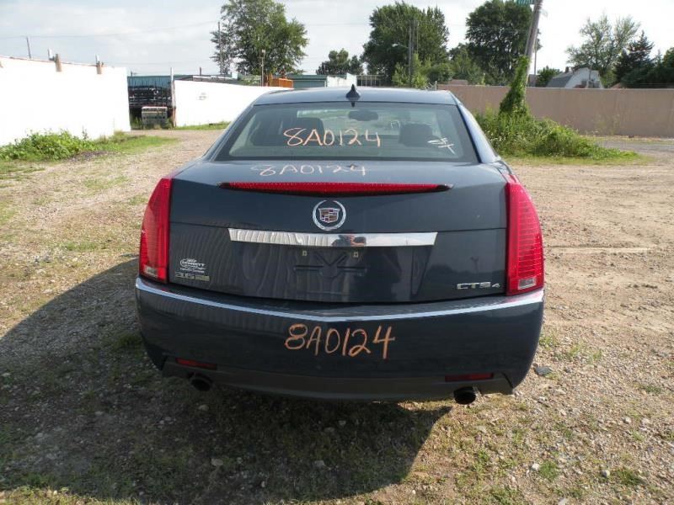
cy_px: 252
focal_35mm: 27
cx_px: 337
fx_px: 526
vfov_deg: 51.4
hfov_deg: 65.3
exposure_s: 1/210
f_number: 5.6
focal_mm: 4.7
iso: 64
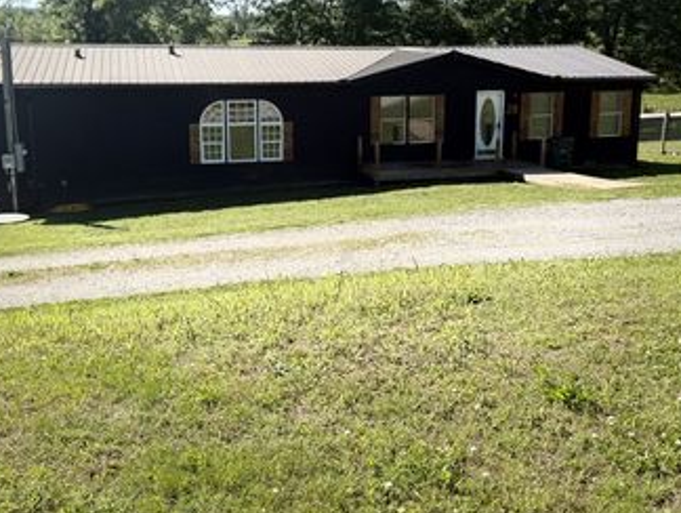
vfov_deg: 38.2
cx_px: 328
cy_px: 156
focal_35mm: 37
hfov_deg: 50.1
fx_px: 729
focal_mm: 6.76
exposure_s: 1/3584
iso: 80
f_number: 1.78
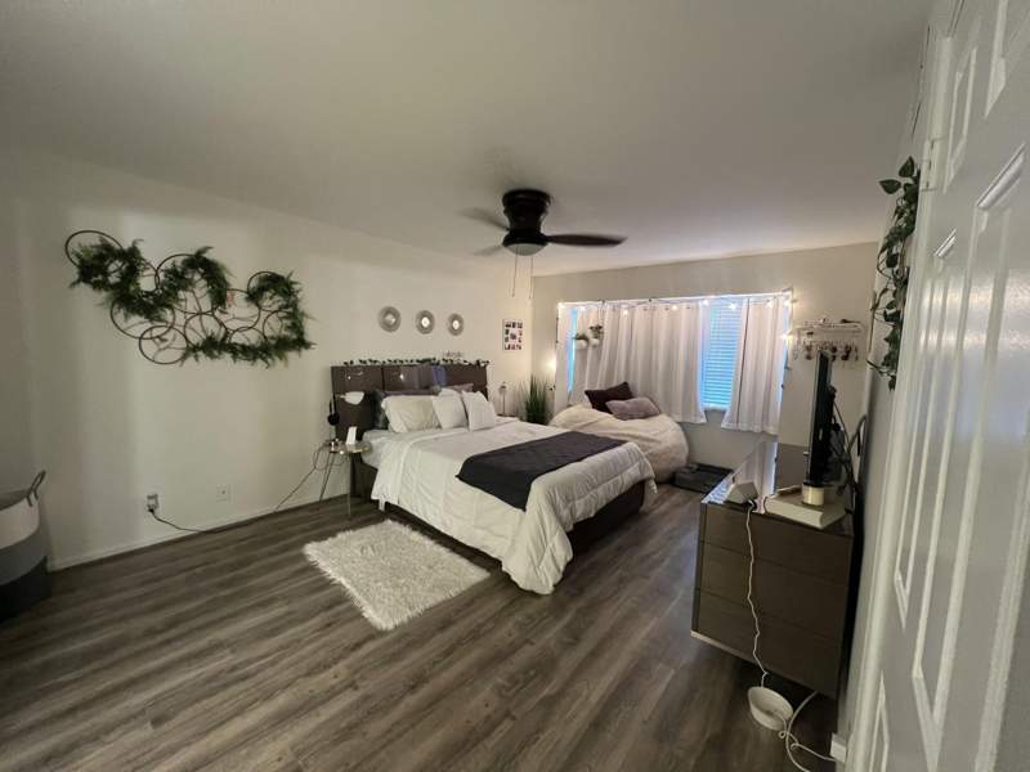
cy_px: 386
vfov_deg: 89.9
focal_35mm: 13
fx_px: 387
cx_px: 515
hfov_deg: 106.2
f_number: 1.8
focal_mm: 1.57
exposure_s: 1/60
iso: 640
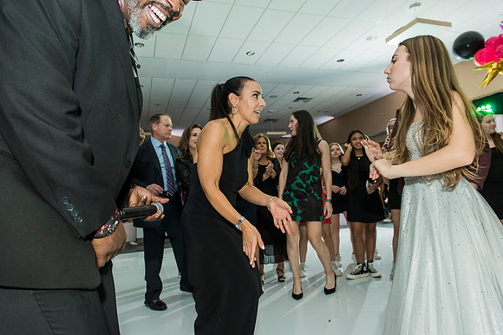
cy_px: 168
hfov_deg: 73.7
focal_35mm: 24
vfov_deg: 53.2
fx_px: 335
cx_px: 252
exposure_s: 1/100
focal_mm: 24
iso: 1000
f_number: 4.5
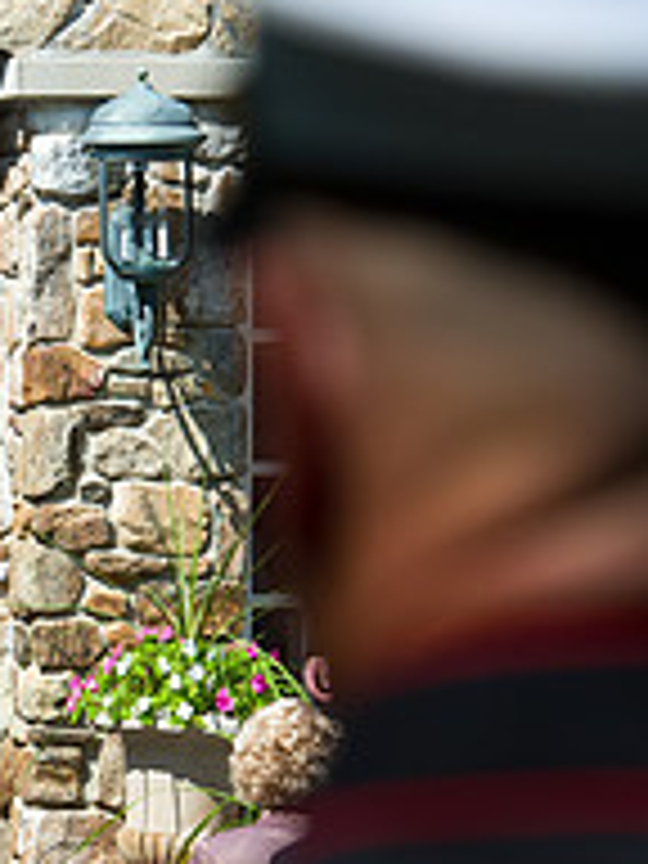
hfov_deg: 3.7
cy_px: 405
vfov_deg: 4.9
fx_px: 10134
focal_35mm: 406
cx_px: -162
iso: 200
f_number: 8
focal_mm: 140
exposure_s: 1/500
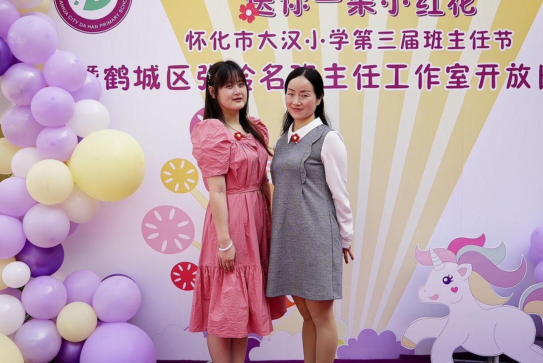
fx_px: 543
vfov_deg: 36.9
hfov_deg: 53.1
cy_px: 182
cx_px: 272
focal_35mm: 36
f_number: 1.4
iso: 250
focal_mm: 24
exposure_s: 1/4000
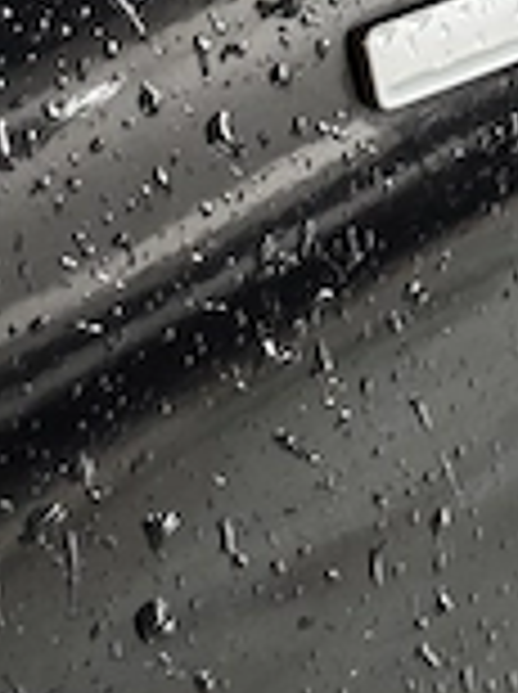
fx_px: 2501
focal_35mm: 125
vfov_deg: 15.3
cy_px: -104
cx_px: 513
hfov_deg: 11.7
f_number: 1.78
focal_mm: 6.76
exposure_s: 1/25
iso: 400
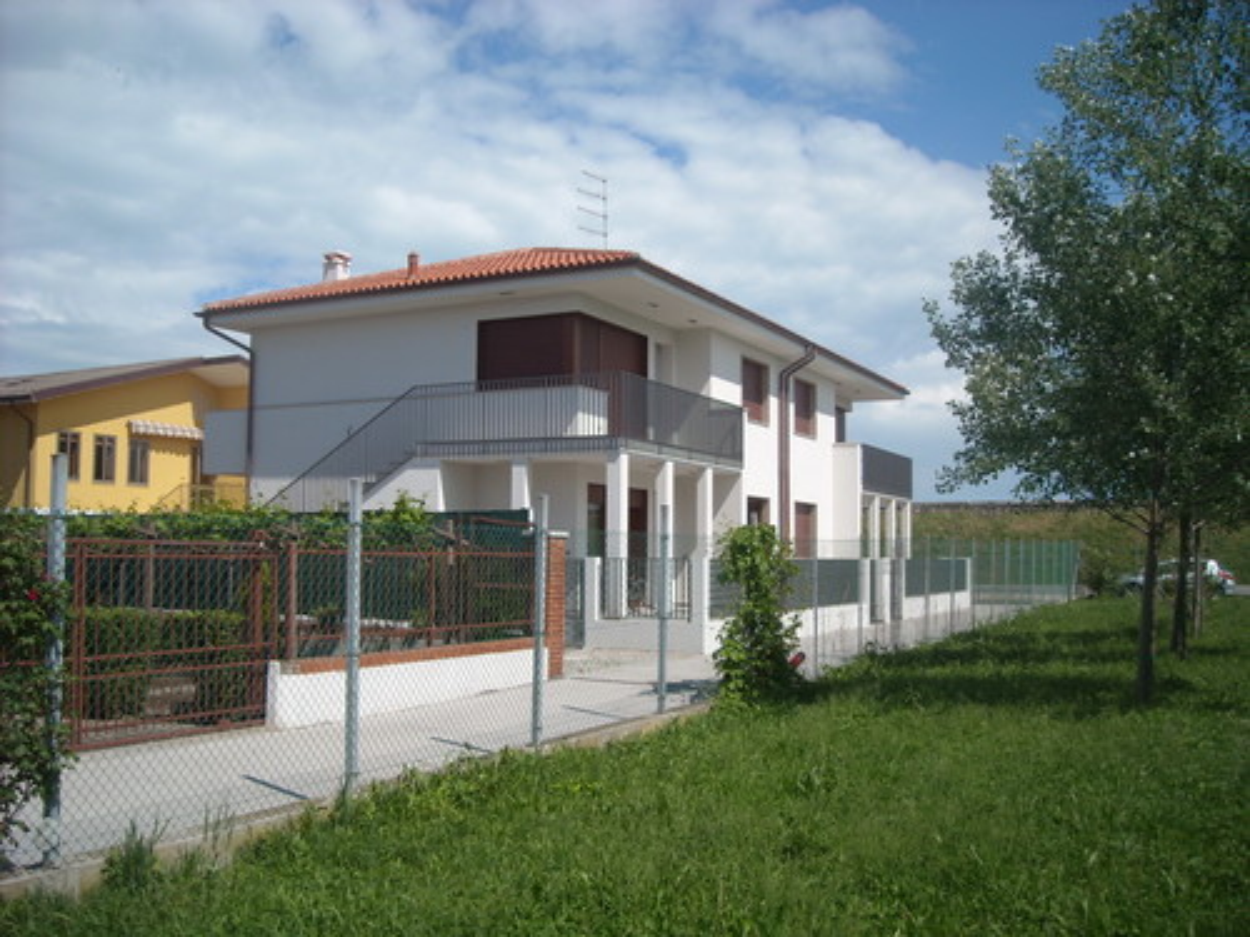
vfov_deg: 40.7
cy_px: 468
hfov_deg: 52.6
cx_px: 625
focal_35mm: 35
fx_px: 1264
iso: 64
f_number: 5.6
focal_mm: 5.7
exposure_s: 1/478
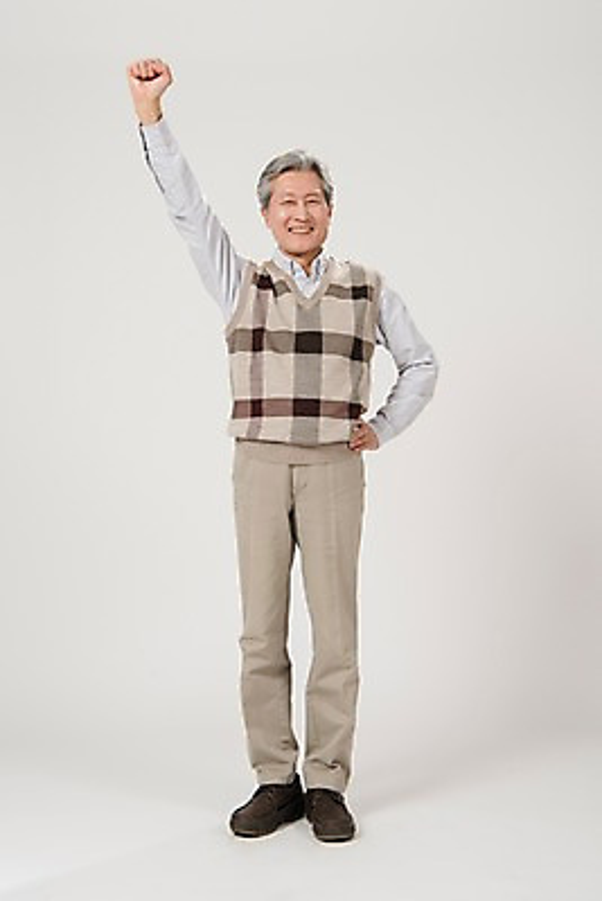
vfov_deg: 39.6
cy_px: 450
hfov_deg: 27.0
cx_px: 301
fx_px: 1253
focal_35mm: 50
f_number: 11
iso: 100
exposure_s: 1/125
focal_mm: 50
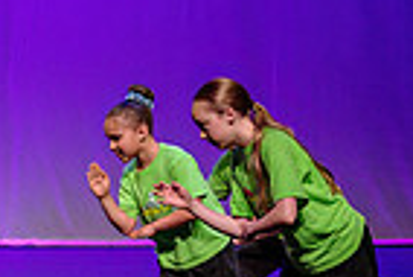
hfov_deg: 5.7
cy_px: 133
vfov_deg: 3.9
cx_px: -479
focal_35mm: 350
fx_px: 4019
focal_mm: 80
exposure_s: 1/320
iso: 1250
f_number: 2.8
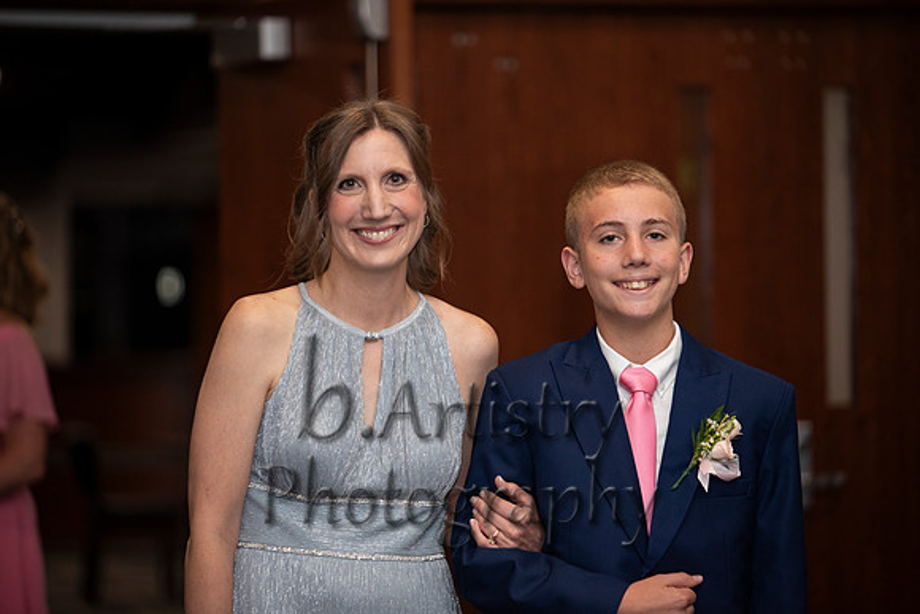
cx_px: 460
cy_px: 307
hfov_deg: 12.8
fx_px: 4090
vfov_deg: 8.6
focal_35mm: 160
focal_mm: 160
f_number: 2.8
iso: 640
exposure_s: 1/125
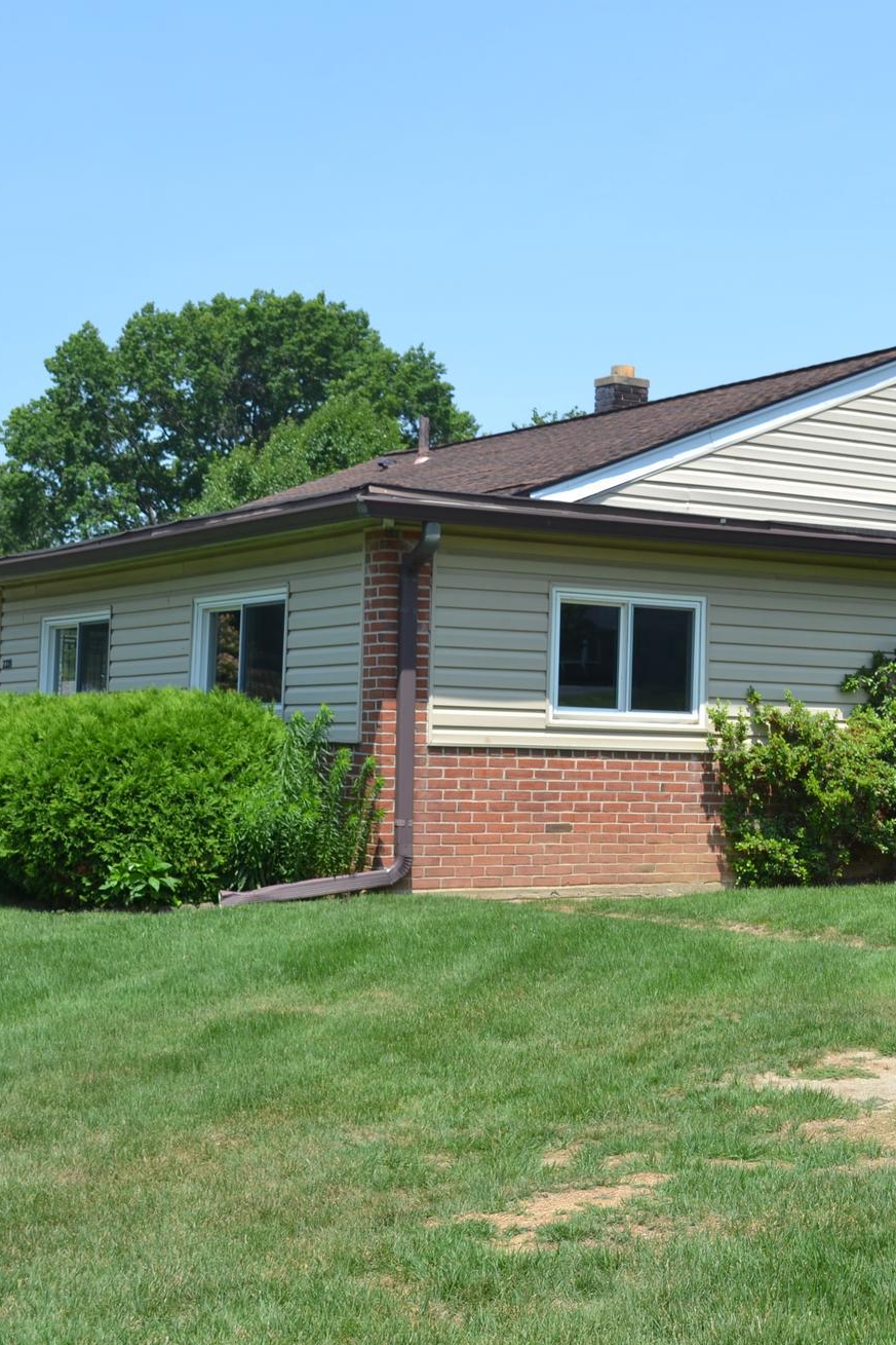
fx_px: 2277
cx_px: 807
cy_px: 684
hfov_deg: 21.8
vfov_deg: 32.9
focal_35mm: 61
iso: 100
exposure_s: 1/250
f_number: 7.1
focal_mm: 26
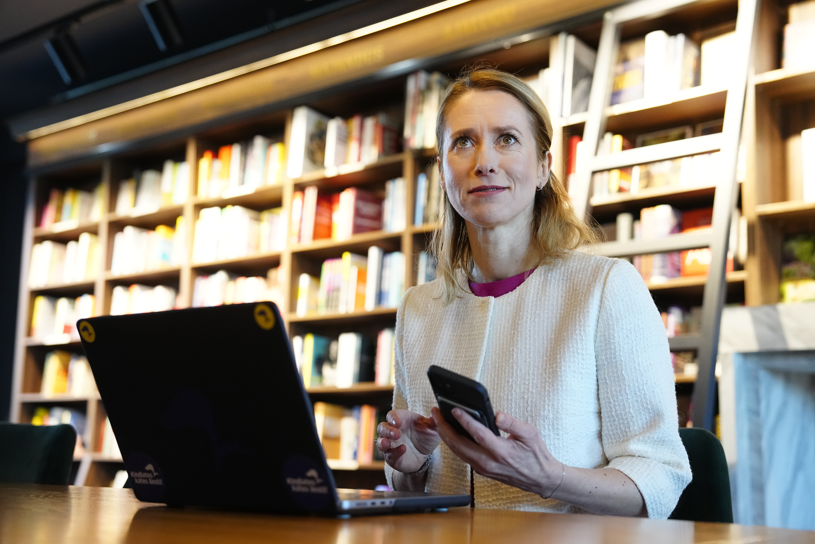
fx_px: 1064
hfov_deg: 41.9
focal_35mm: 47
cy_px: 272
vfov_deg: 28.6
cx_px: 408
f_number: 2.8
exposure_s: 1/400
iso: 3200
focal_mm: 47
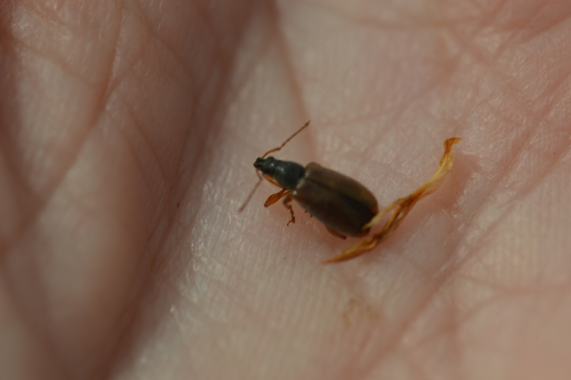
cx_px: 286
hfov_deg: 13.0
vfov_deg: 8.7
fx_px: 2496
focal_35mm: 158
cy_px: 190
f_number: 8
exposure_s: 1/250
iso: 100
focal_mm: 105
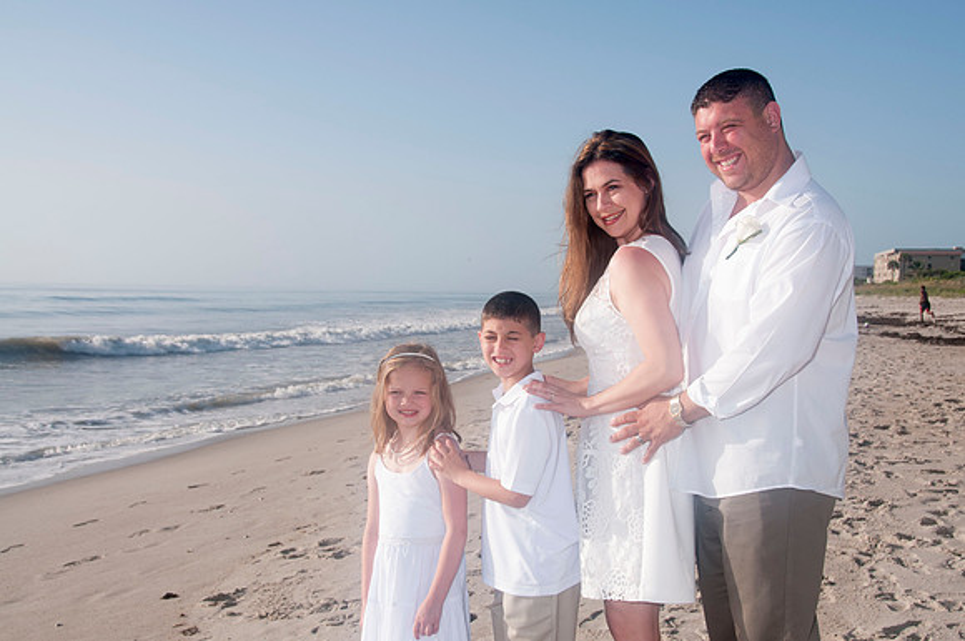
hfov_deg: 42.4
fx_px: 1245
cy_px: 320
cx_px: 482
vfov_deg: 28.9
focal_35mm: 46
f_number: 10
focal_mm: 31
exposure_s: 1/250
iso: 100
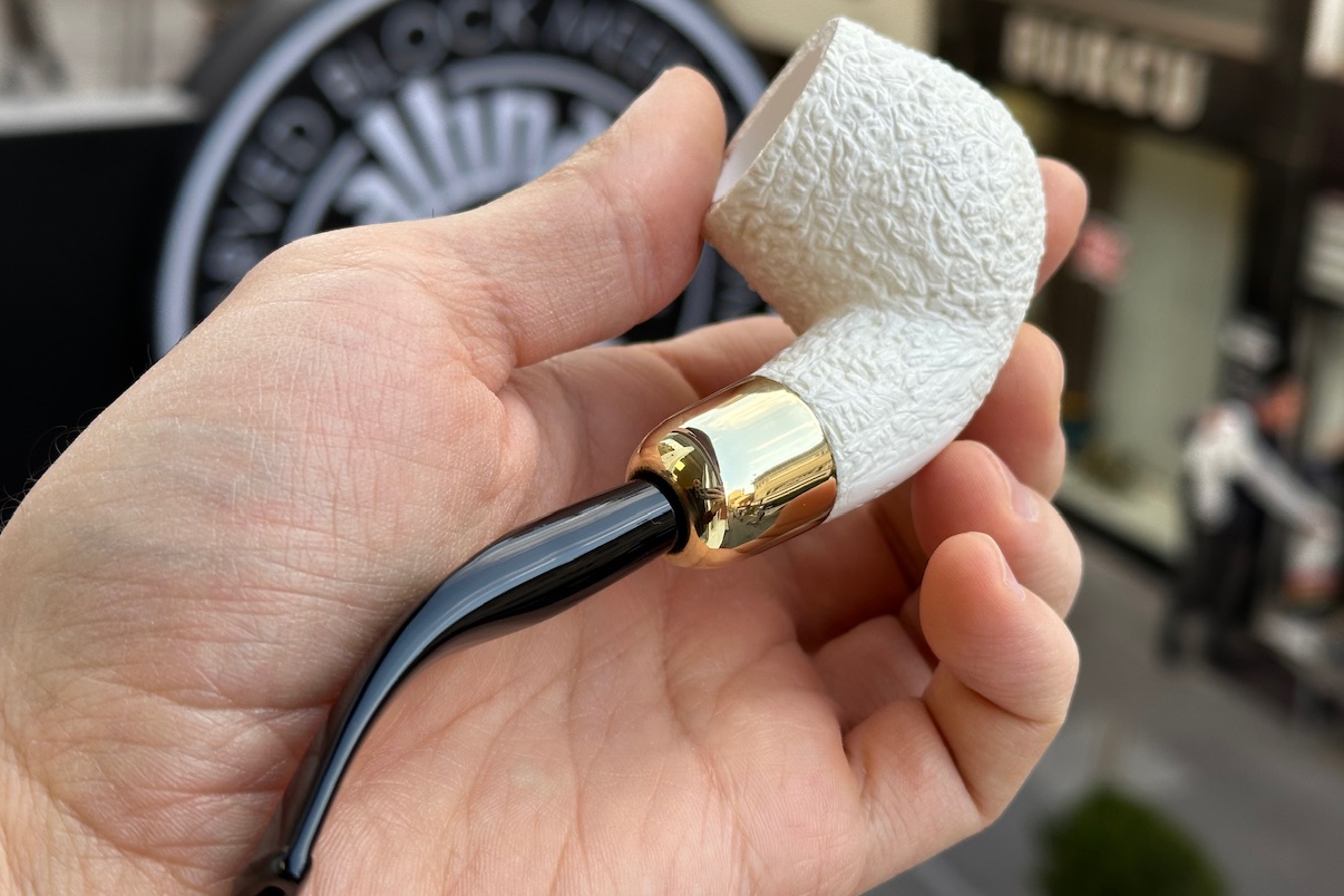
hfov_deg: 37.5
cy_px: 419
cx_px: 692
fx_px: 1979
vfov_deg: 25.5
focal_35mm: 53
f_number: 1.78
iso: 50
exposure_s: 1/250
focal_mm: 6.86
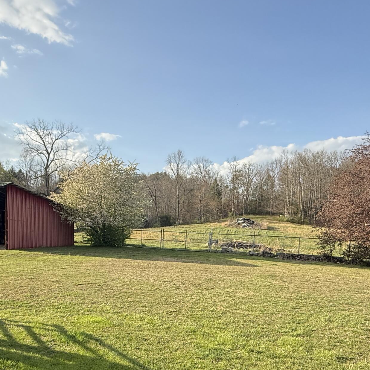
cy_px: 271
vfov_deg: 52.0
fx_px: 363
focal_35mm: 30
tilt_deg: -5.1
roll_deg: -2.1
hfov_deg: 53.7
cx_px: 152
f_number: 2.2
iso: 64
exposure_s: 1/864
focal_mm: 2.22
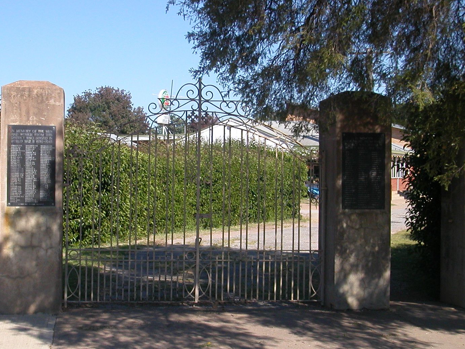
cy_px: 190
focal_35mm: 67
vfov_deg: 21.9
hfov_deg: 29.0
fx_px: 900
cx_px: 221
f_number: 3.4
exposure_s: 1/952
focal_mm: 8.9
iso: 100
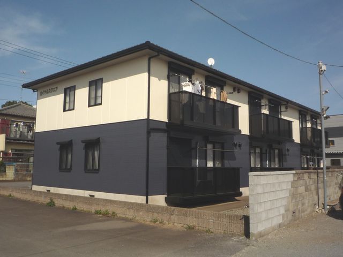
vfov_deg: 44.2
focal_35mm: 32
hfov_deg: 56.8
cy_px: 128
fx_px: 317
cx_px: 172
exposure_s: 1/640
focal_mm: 4.4
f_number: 7.1
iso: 100
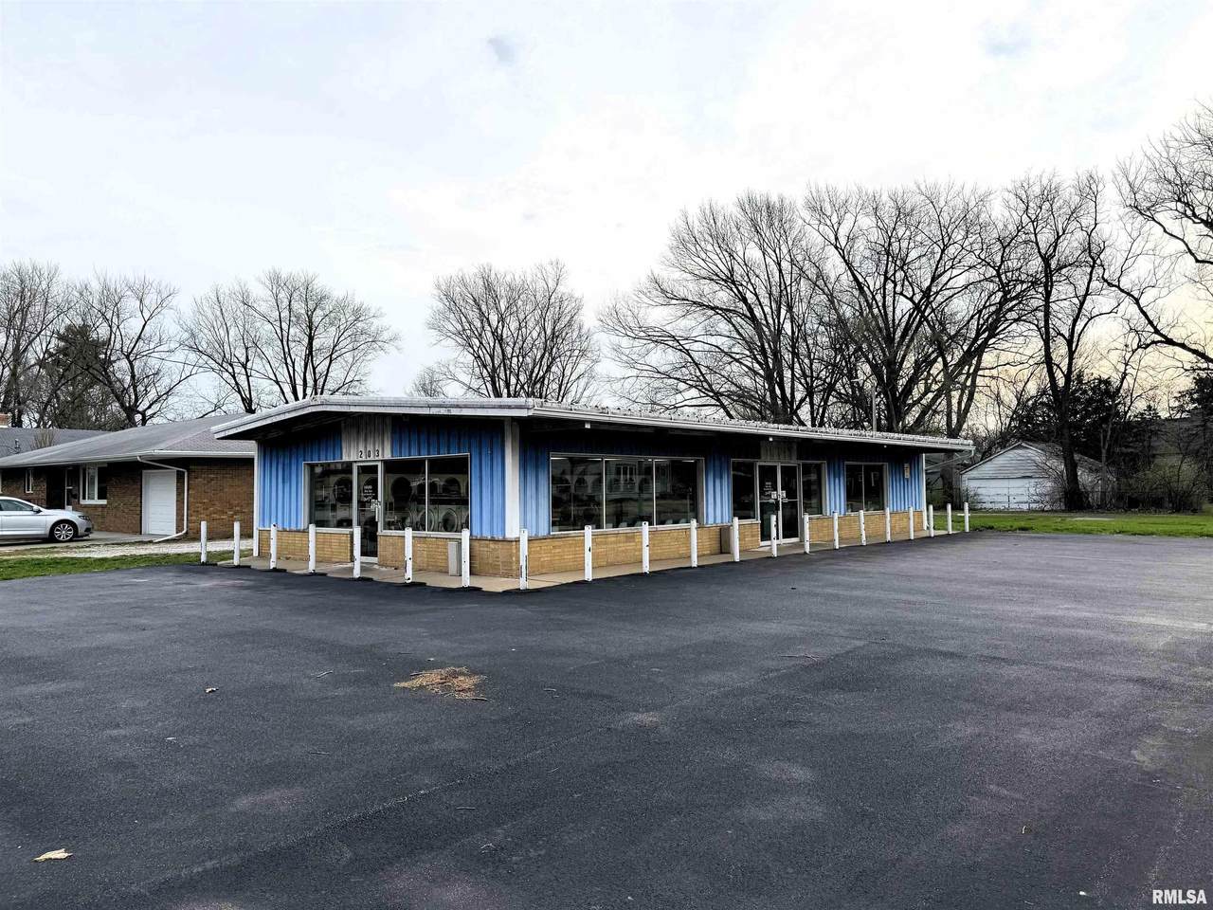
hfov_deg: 71.6
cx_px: 606
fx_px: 841
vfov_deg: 56.8
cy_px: 455
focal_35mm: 24
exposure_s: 1/1721
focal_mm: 6.76
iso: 80
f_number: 1.78
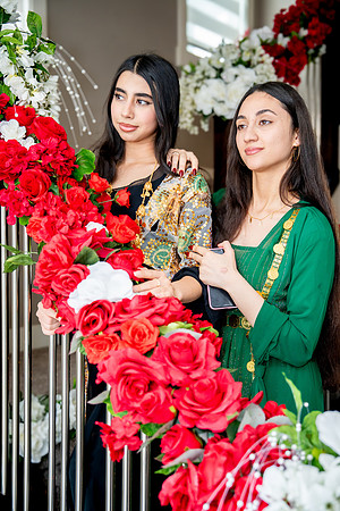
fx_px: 524
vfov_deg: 51.9
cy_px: 256
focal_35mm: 37
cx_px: 170
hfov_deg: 35.9
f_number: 2.8
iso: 800
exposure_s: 1/200
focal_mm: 37
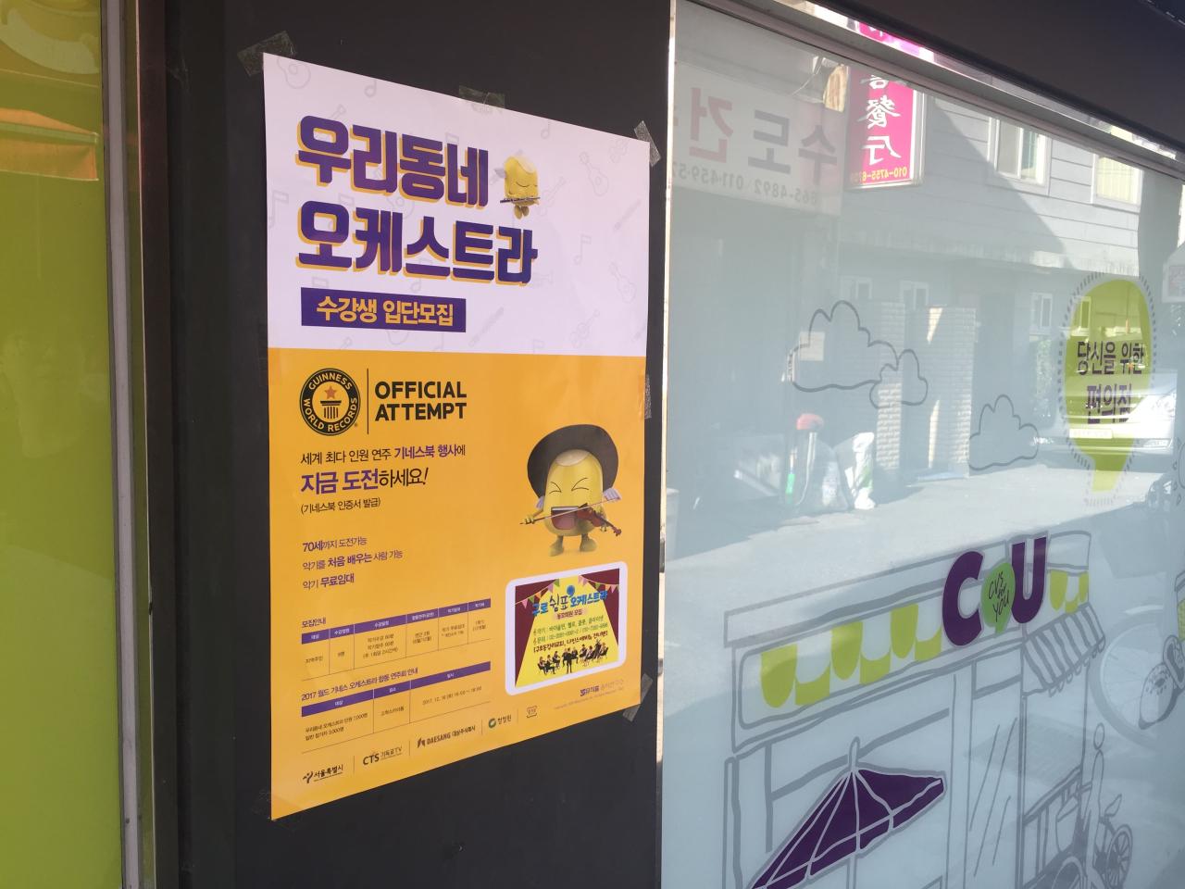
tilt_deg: -4.5
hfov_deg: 61.7
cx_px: 592
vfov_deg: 48.2
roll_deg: -1.4
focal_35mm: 29
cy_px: 444
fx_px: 993
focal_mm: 4.15
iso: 32
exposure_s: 1/146
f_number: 2.2
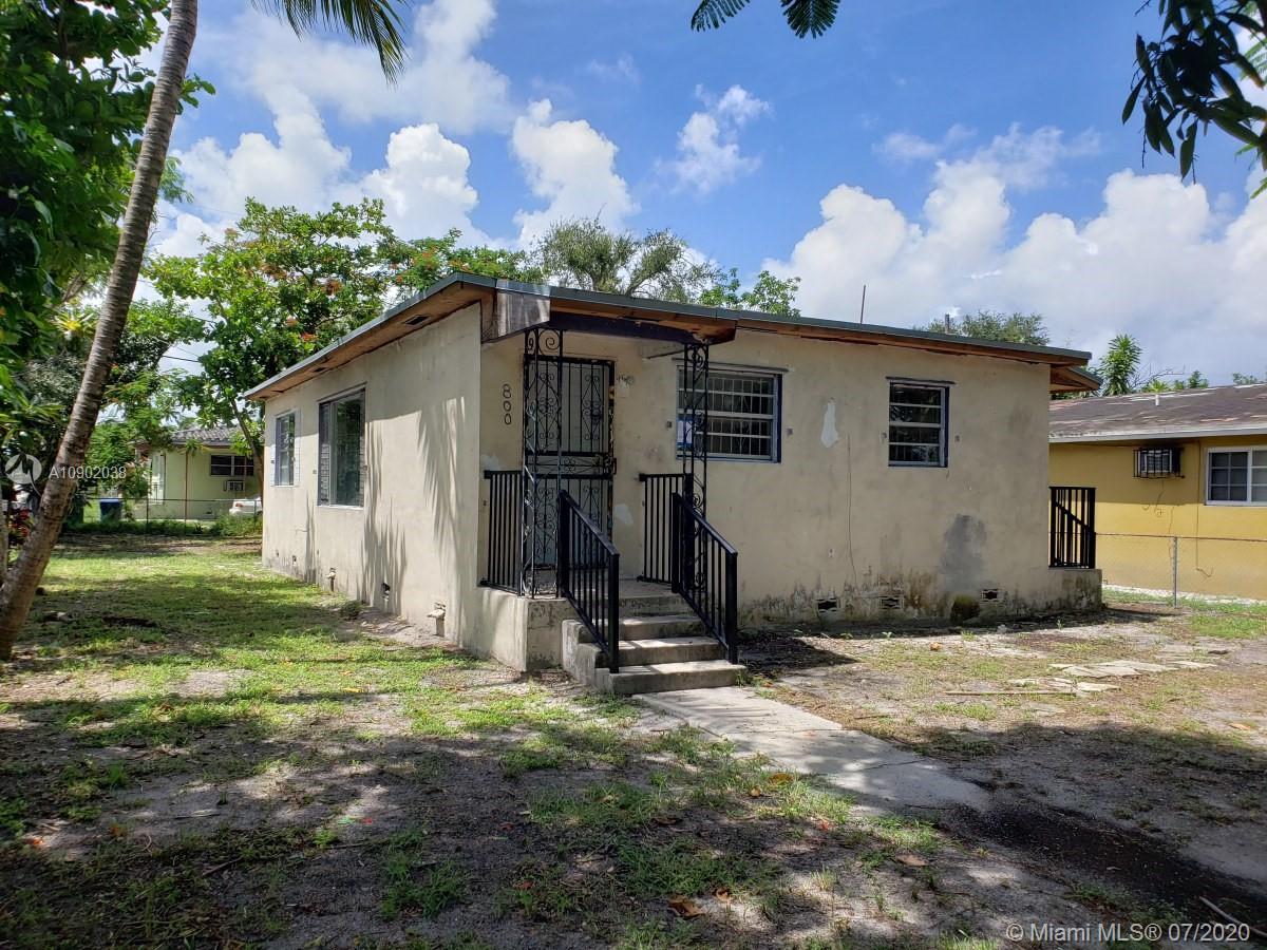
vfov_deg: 53.1
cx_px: 634
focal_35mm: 26
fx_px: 952
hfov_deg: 67.3
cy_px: 475
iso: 50
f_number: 2.4
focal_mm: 4.3
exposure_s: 1/1337
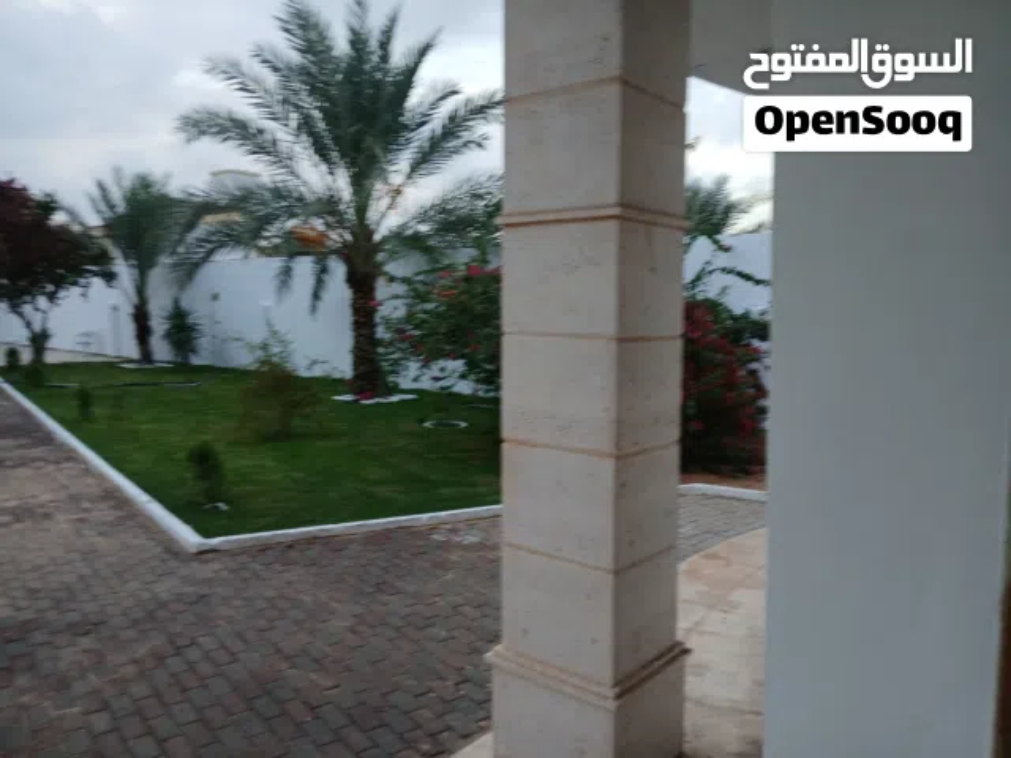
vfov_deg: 53.1
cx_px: 506
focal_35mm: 26
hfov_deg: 67.3
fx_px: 759
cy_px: 379
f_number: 1.8
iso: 125
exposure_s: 1/50
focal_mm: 3.98
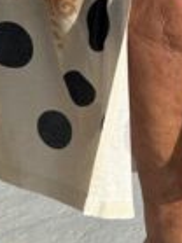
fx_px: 969
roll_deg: +1.2
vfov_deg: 13.0
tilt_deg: -4.3
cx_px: -5
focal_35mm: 138
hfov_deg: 10.6
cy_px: -189
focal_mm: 6.86
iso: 80
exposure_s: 1/9709
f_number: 1.78
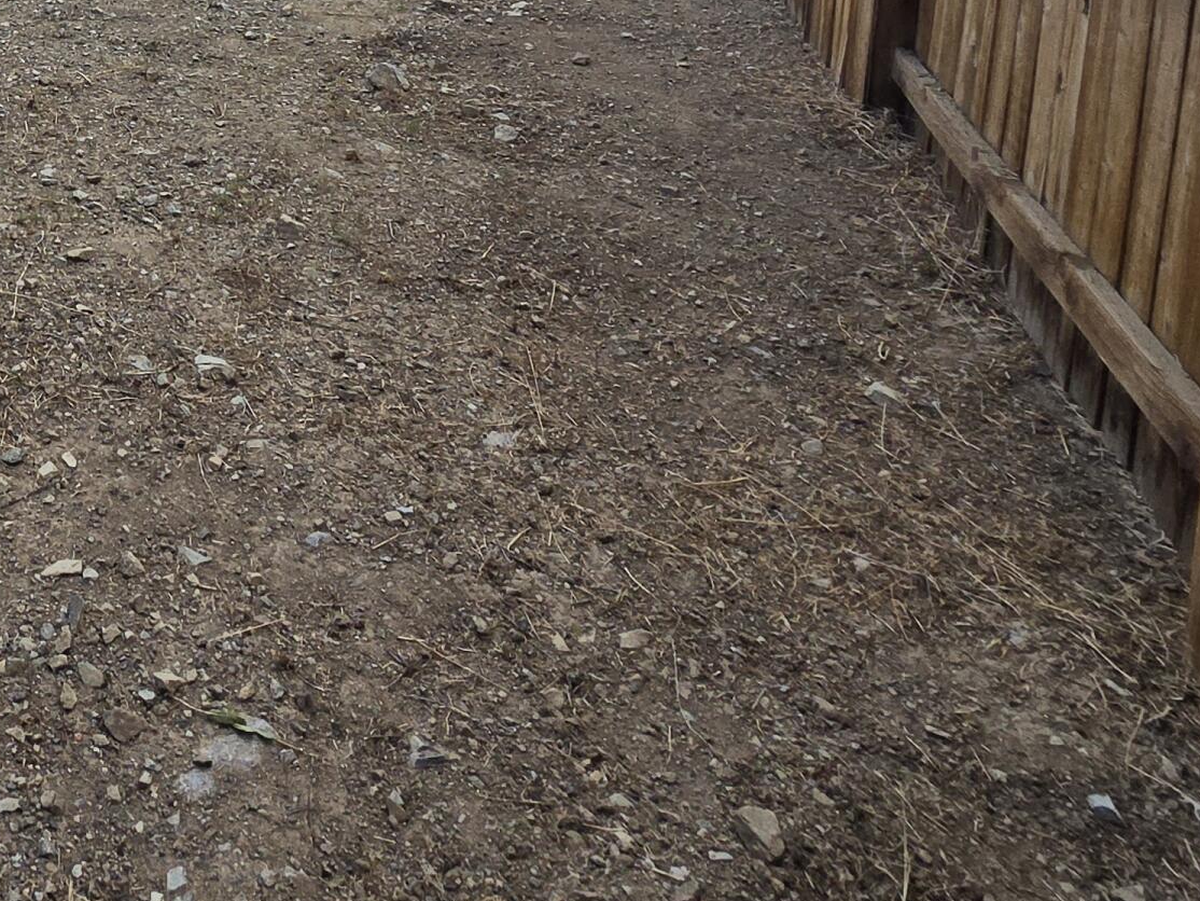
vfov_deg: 33.1
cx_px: -108
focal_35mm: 35
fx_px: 1214
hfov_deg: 42.1
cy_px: -190
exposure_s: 1/4054
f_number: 2.2
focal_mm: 2.2
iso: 100
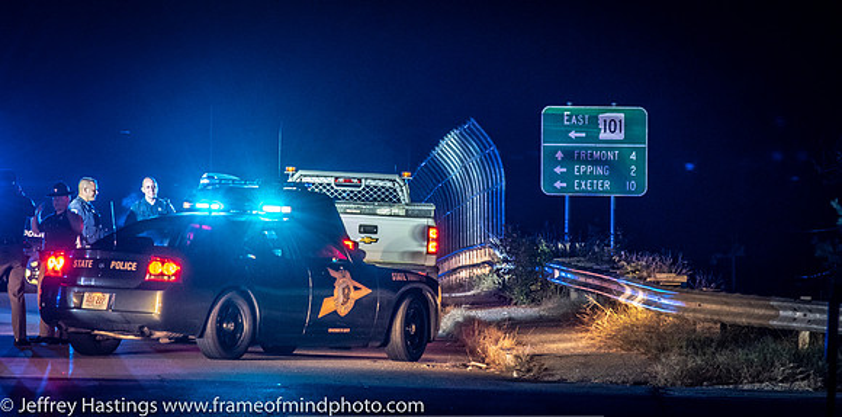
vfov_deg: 3.3
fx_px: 7207
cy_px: 177
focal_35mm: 332
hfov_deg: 6.7
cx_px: 393
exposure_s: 1/13
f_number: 5.6
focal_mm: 190
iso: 2000
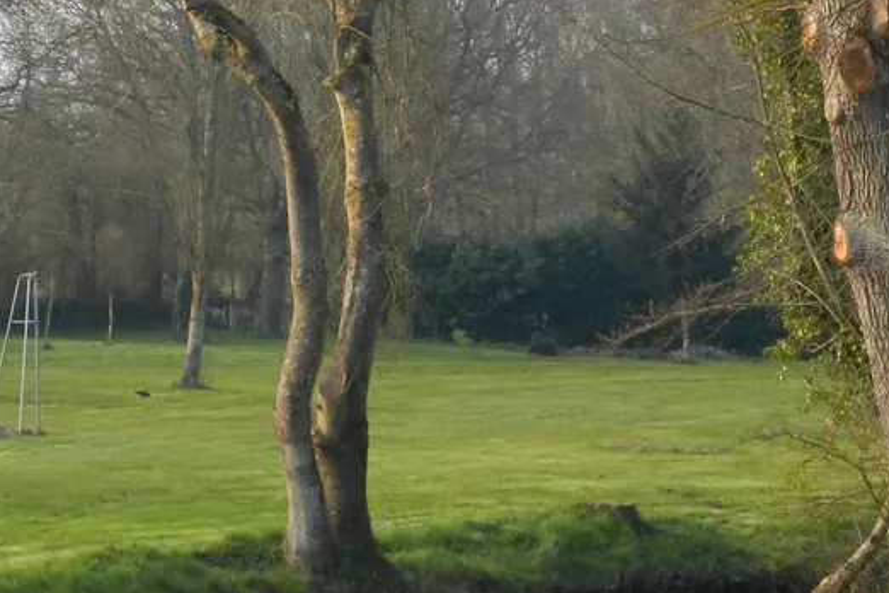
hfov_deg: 10.6
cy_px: 639
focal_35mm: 194
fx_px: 4790
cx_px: 531
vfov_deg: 7.0
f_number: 5.6
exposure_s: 1/60
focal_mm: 13.5
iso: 160
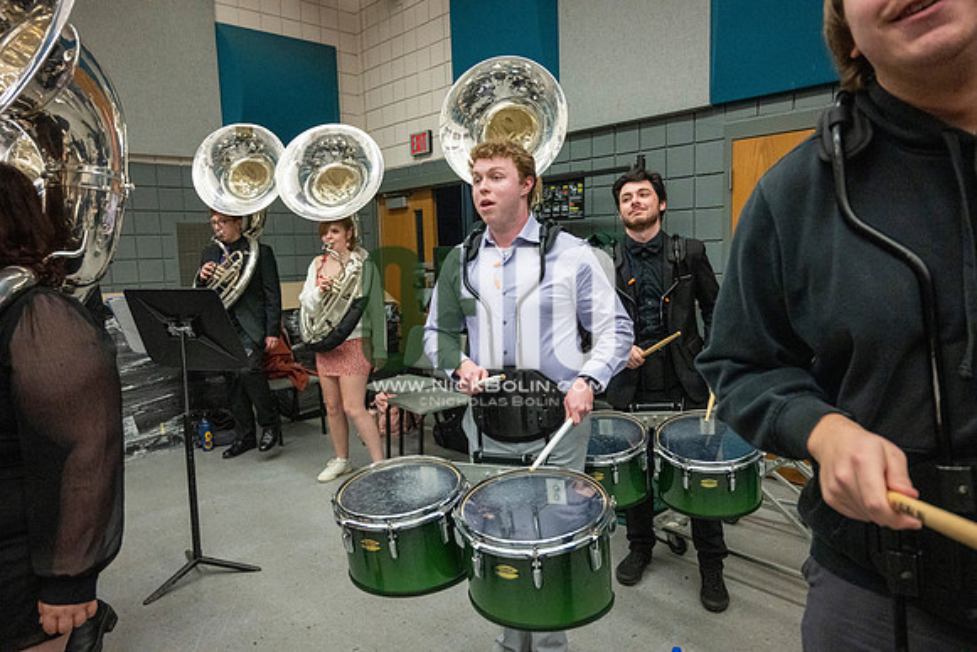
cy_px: 326
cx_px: 488
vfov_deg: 53.2
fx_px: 651
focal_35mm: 24
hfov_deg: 73.7
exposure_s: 1/500
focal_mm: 24
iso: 10000
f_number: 4
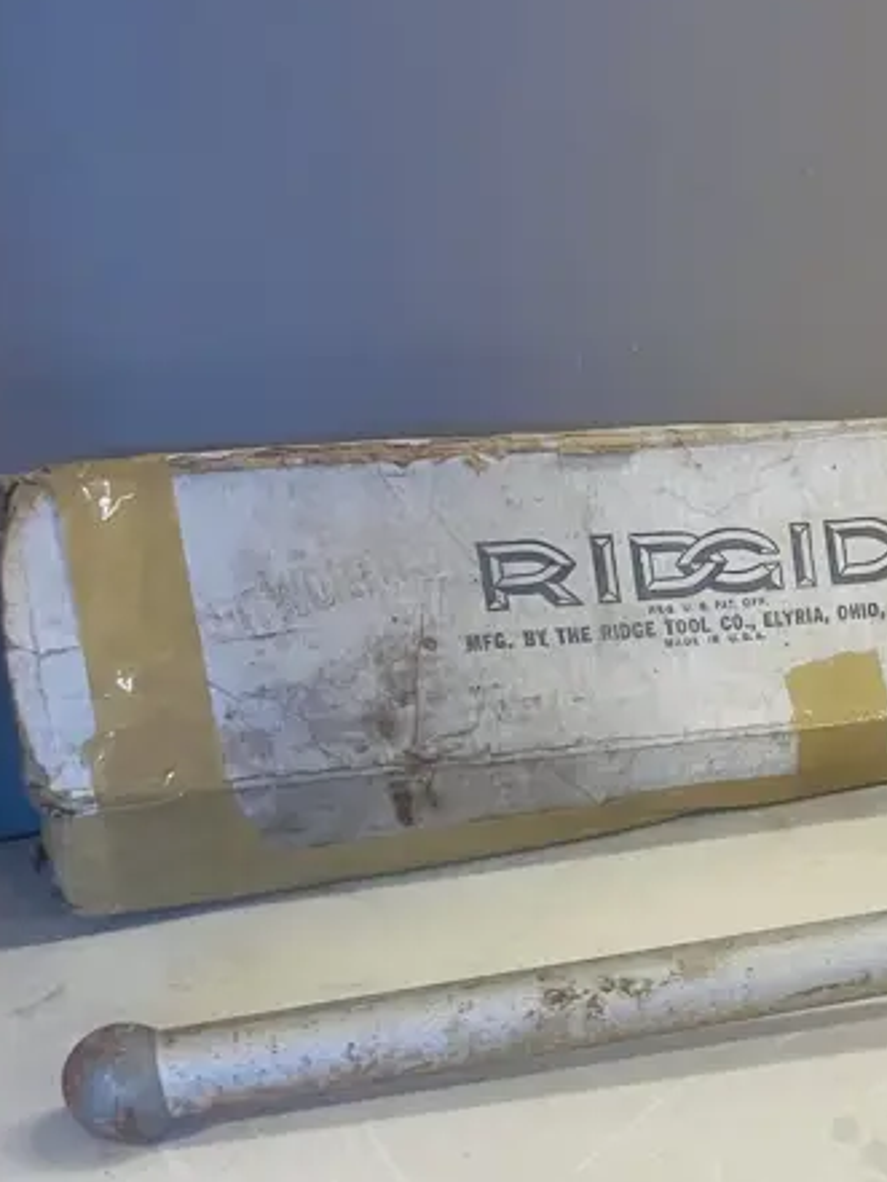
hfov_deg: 21.4
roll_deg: +0.0
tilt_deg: -31.5
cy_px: 1053
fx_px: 2220
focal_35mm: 65
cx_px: 994
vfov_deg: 28.7
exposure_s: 1/50
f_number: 1.8
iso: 100
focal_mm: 3.99
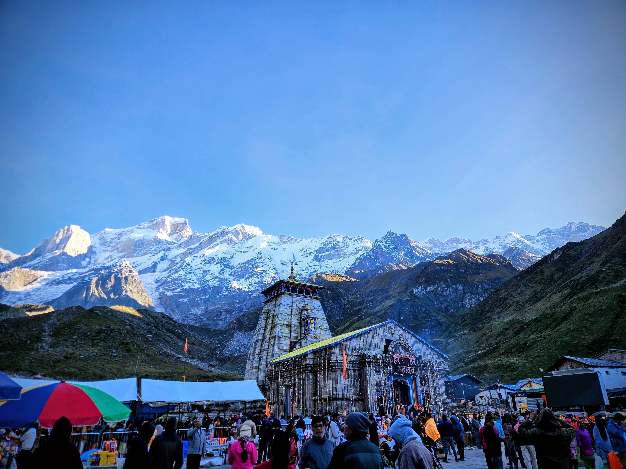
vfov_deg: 58.9
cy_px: 234
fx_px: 416
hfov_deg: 73.9
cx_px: 313
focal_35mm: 23
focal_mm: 5.4
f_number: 1.8
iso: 25
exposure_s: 1/381
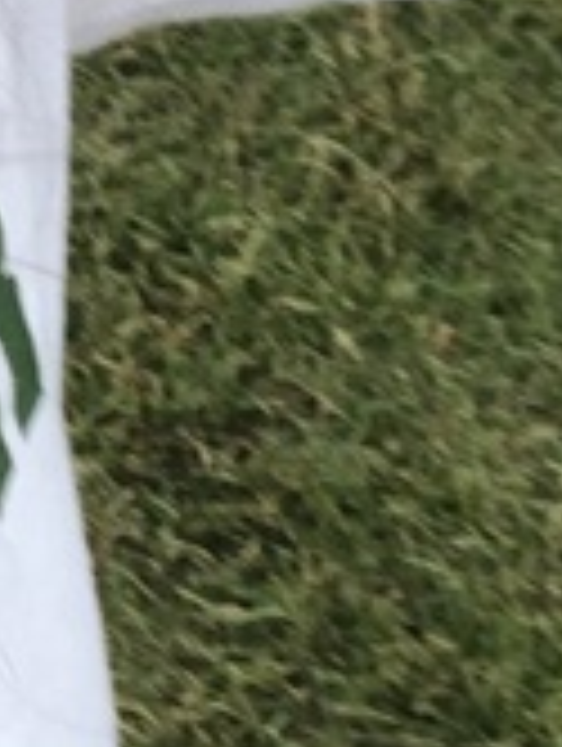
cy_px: 112
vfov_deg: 10.0
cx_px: -366
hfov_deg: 7.4
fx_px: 4254
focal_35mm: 197
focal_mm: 2.87
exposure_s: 1/133
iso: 20
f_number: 2.2
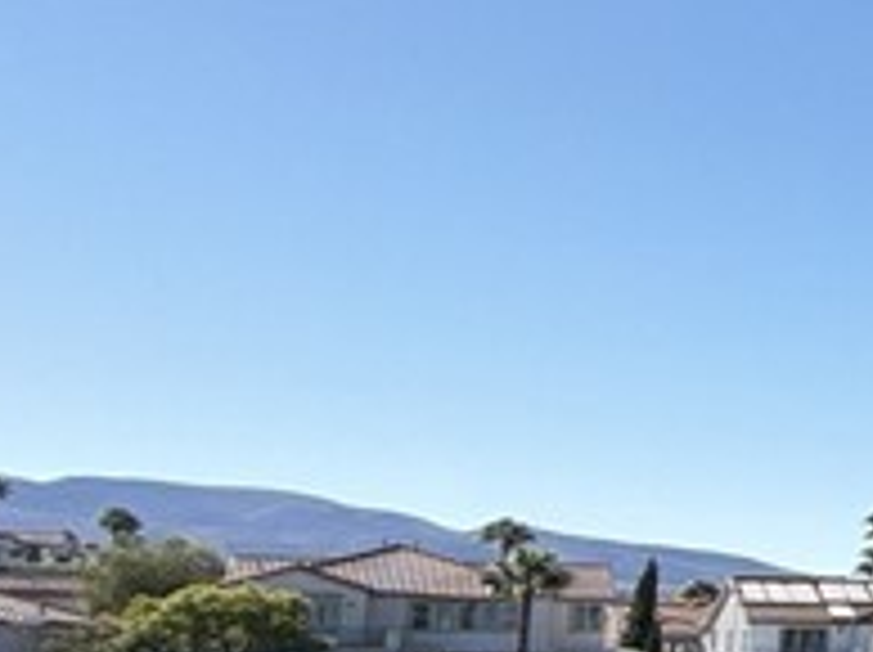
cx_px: 2182
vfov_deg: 19.7
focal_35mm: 74
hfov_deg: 14.4
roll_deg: -0.4
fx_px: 1864
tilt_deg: +4.5
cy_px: 468
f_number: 2.2
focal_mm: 2.22
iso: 40
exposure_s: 1/540
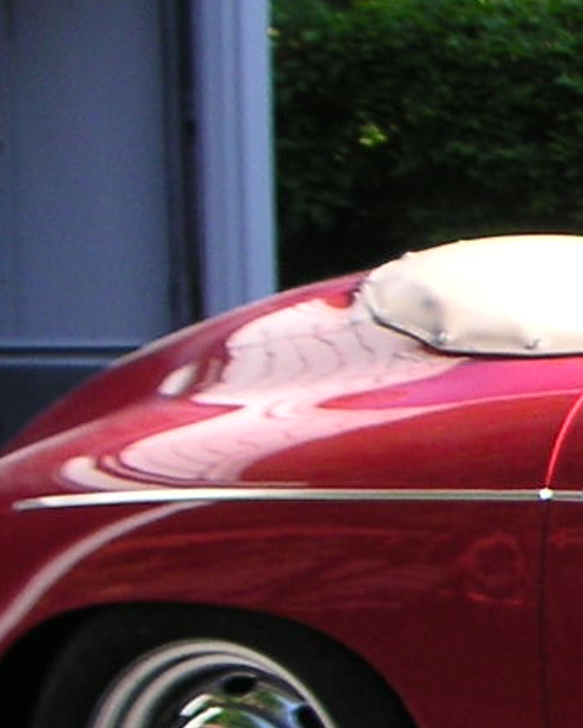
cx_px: 1373
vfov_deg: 11.2
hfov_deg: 8.3
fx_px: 3710
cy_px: 532
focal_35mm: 172
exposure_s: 1/180
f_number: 2.8
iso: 50
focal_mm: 5.7
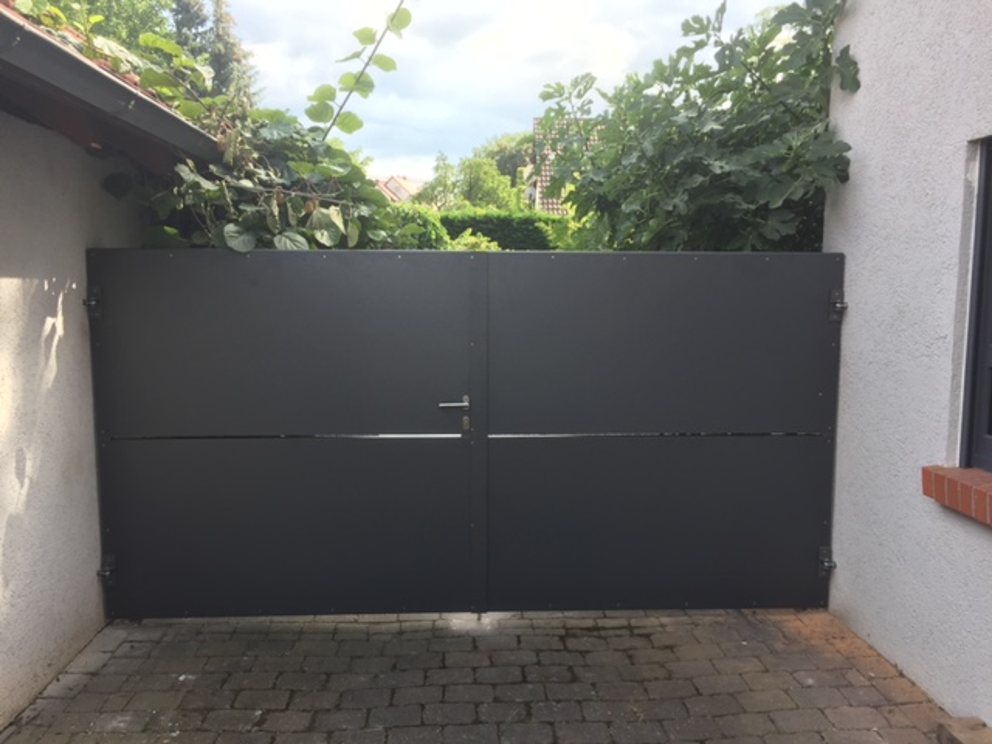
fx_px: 831
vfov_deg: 48.2
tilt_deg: -7.2
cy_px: 372
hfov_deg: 61.7
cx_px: 496
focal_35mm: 29
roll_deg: -2.3
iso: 32
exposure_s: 1/282
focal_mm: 4.15
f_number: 2.2
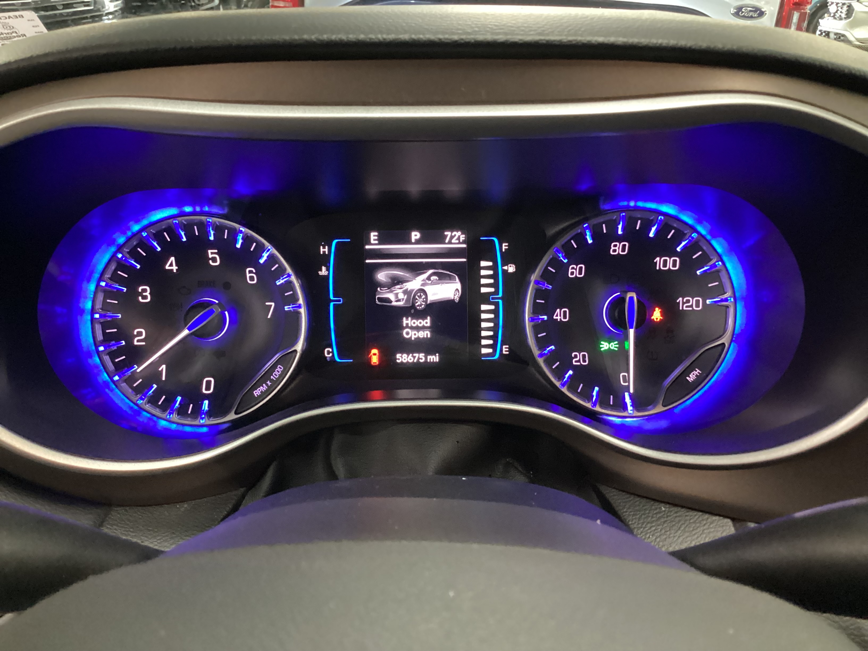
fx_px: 777
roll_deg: -0.9
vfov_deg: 45.4
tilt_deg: -26.1
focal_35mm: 31
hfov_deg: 58.4
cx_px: 434
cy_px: 326
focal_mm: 3.3
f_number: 2.4
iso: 640
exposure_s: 1/25
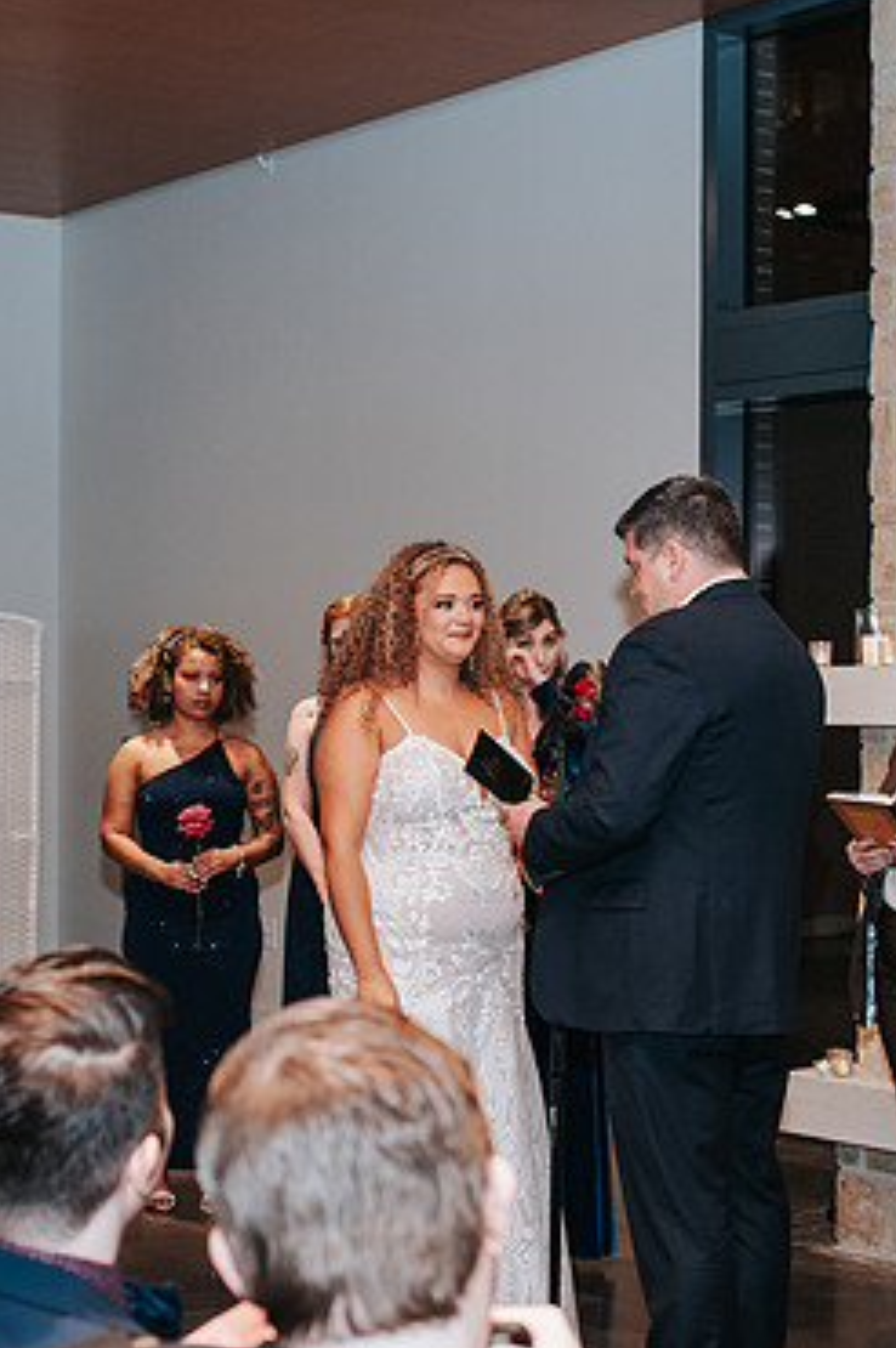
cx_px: 427
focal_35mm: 76
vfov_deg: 26.7
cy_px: 728
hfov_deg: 17.9
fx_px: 2842
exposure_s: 1/200
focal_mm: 35
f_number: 2.8
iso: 1000
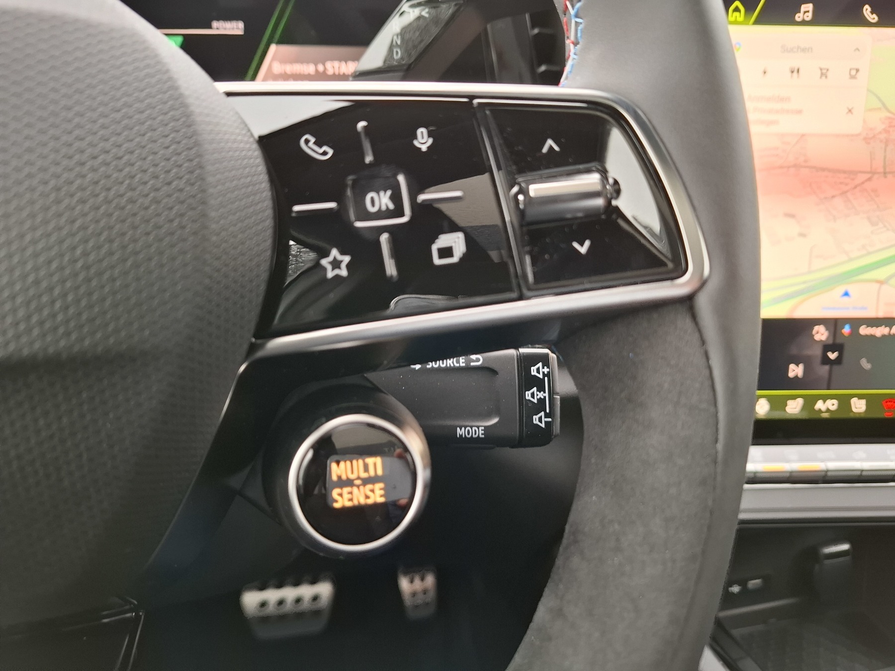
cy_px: 336
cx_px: 448
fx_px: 595
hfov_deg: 73.9
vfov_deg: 58.9
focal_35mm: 23
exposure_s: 1/24
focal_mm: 5.54
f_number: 1.8
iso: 400
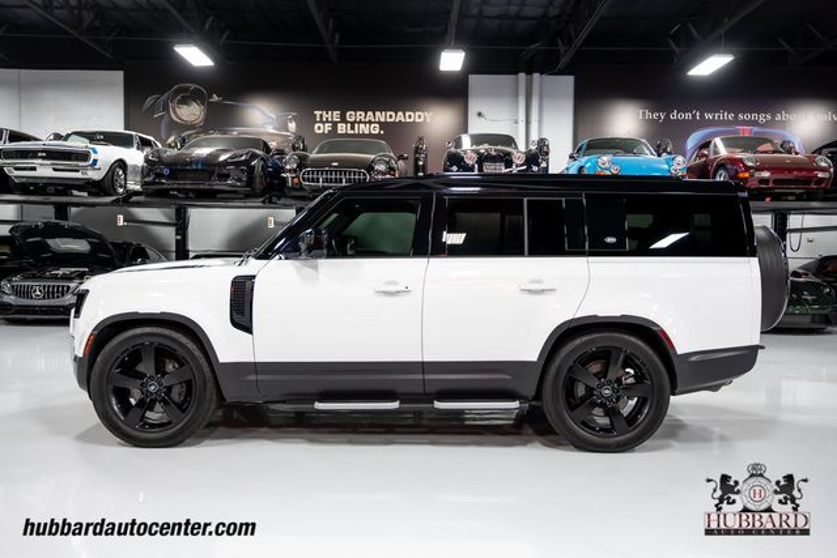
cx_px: 418
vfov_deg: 42.3
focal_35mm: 31
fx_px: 721
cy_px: 279
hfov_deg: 60.3
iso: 800
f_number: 4
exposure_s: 1/50
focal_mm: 31
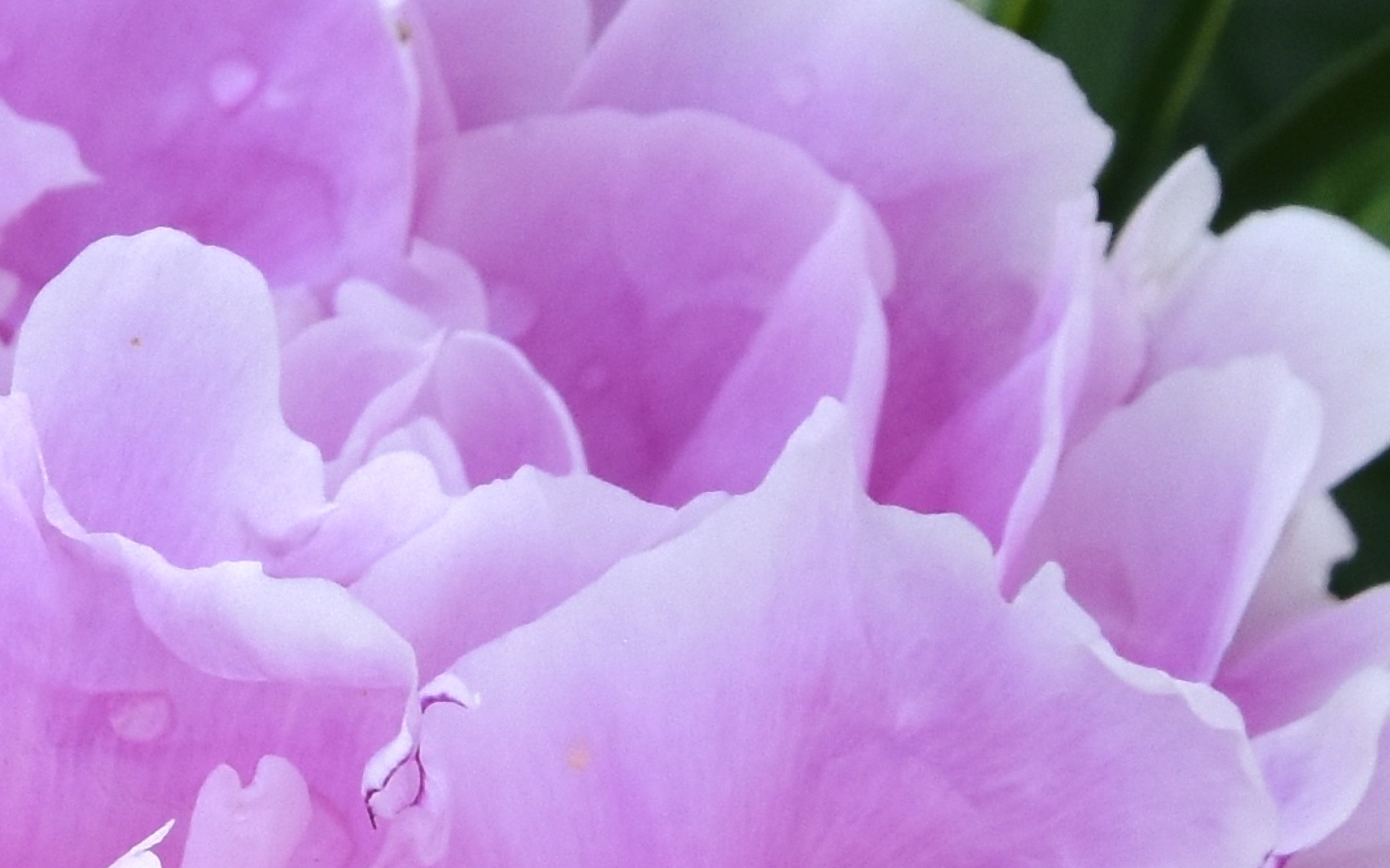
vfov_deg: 3.0
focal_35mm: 442
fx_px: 16741
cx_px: 52
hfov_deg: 4.7
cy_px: 963
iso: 320
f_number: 11
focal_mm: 52
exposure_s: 1/500
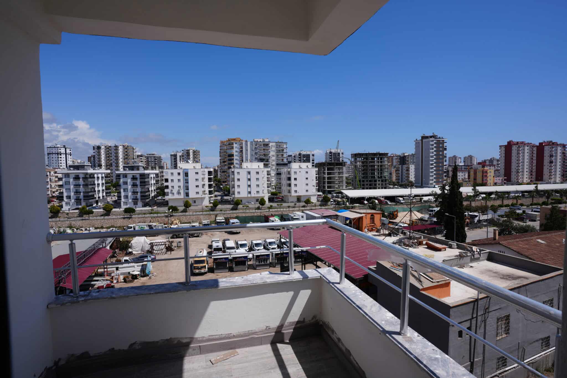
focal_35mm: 19
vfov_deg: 64.5
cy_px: 189
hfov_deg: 86.9
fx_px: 299
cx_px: 284
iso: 100
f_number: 10
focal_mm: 19
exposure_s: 1/320
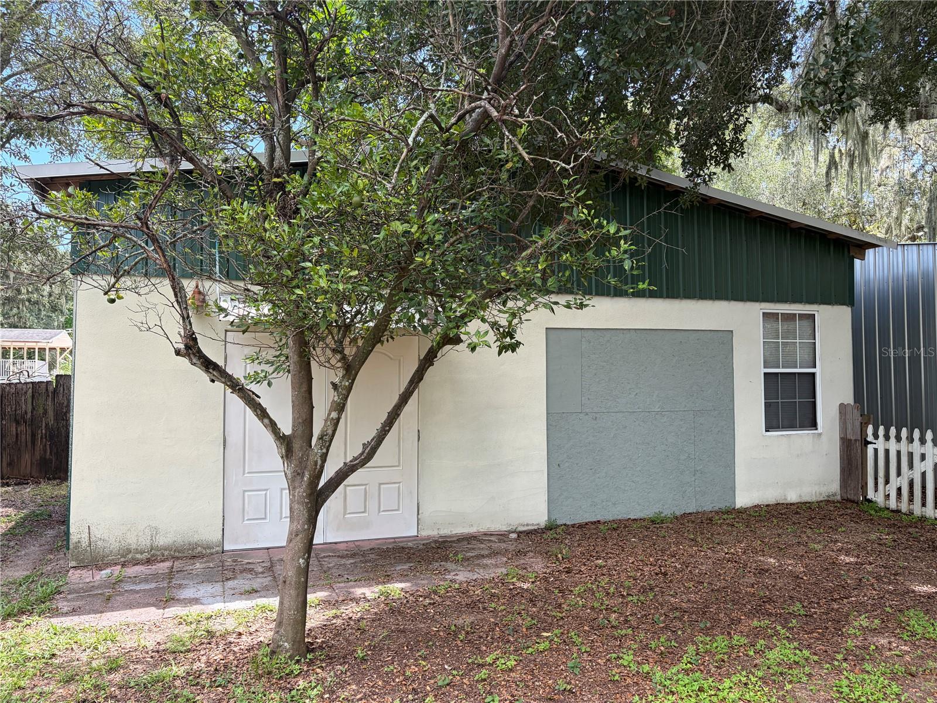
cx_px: 468
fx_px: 704
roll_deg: +1.2
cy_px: 352
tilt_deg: +2.6
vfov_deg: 53.1
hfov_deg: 67.3
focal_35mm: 26
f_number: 1.6
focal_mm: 5.96
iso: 50
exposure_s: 1/384
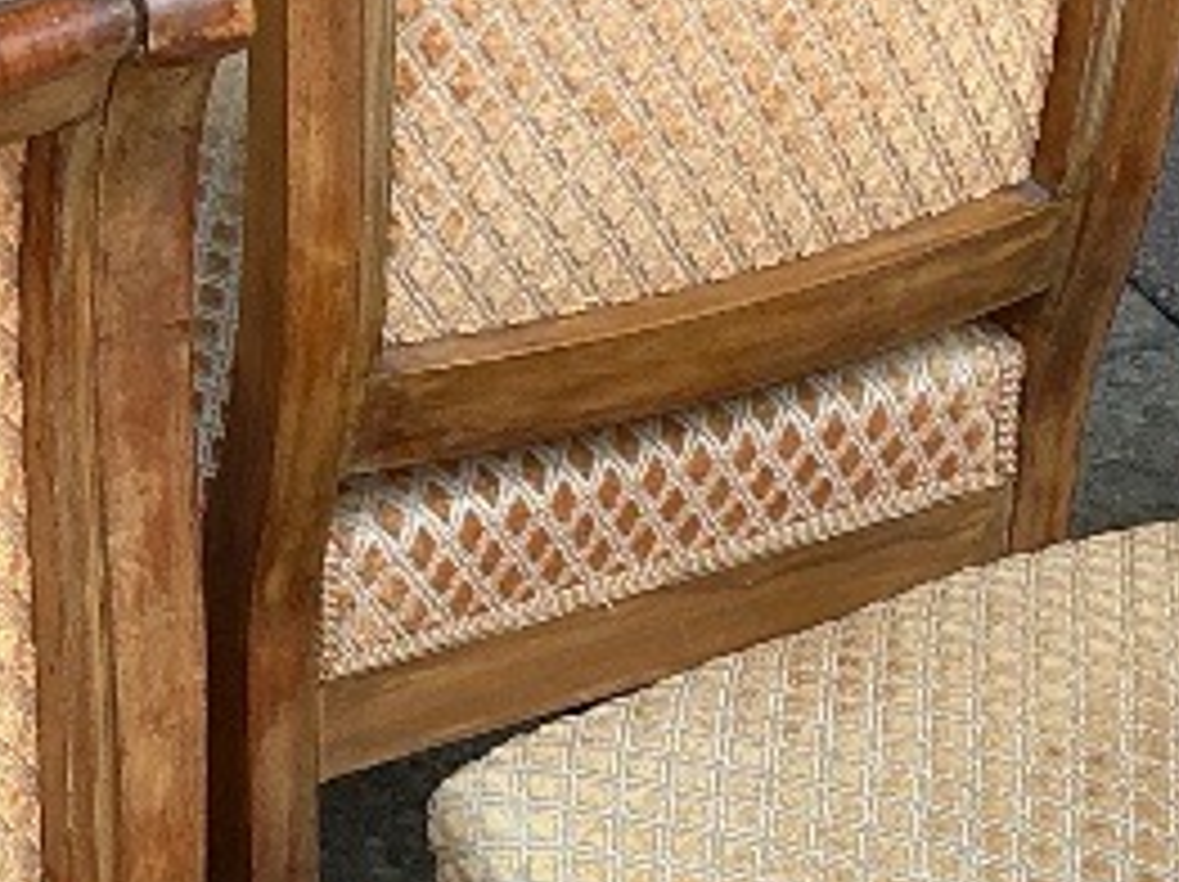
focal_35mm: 133
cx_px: 706
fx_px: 4526
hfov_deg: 14.8
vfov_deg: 10.9
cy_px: 1030
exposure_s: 1/100
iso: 32
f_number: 1.8
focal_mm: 3
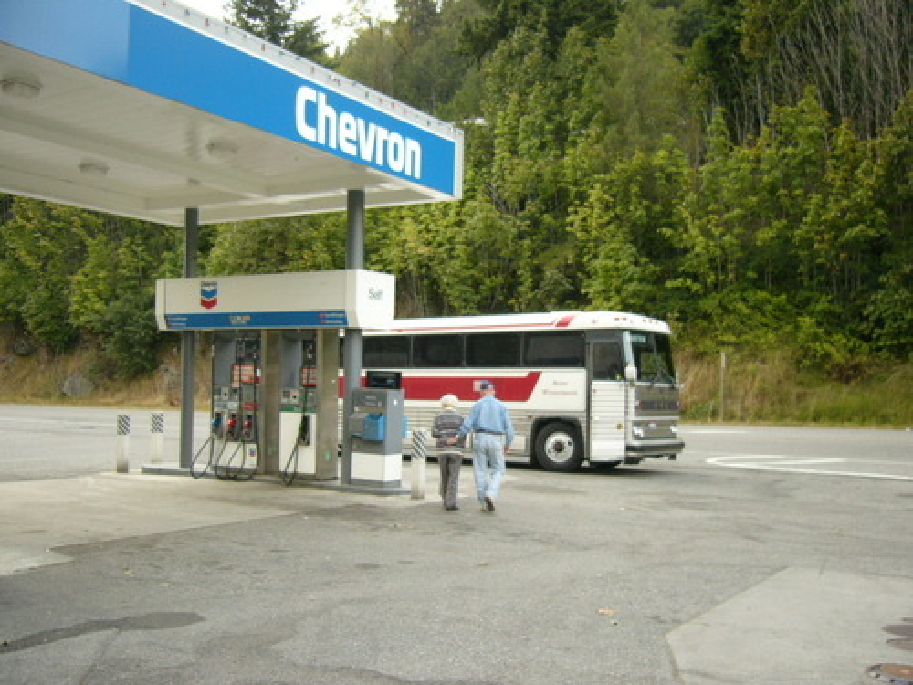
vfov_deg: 40.7
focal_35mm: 35
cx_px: 456
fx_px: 923
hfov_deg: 52.6
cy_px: 342
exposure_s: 1/80
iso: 100
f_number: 2.8
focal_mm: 5.8
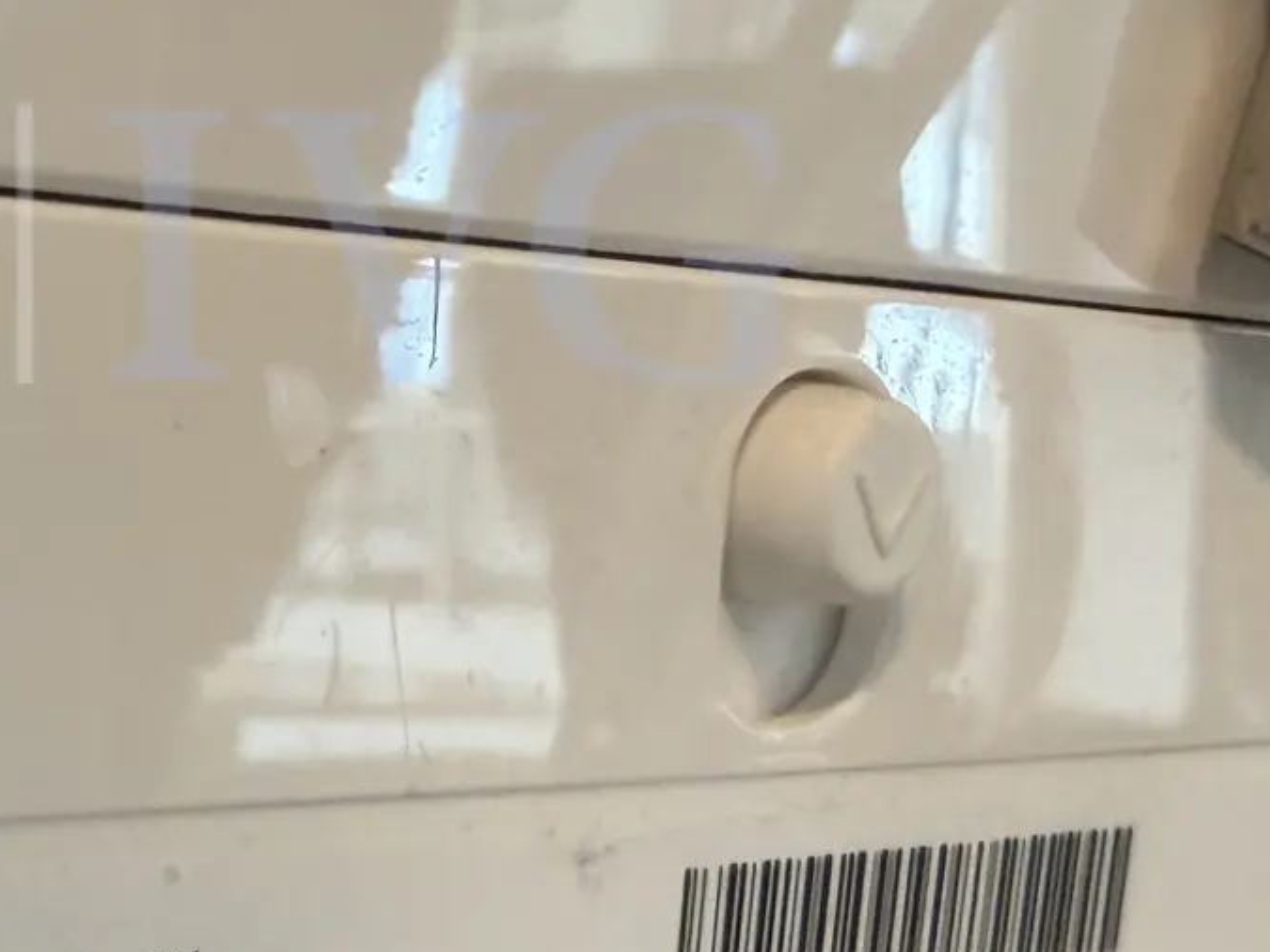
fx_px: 2714
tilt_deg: -16.7
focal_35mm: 74
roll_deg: -4.1
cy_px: 1187
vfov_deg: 18.7
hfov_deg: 26.3
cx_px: 531
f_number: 2.2
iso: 320
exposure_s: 1/100
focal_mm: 2.22
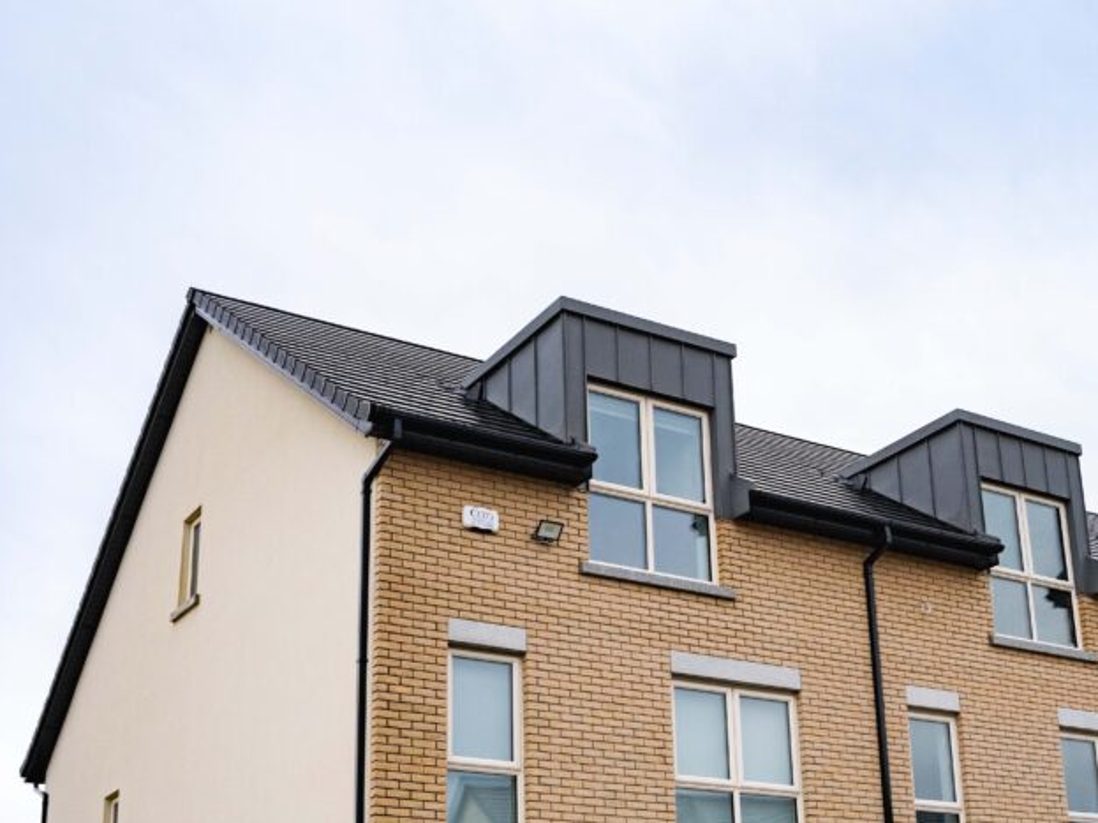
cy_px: 572
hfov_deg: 38.0
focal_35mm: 50
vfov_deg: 28.9
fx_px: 1584
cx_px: 689
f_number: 2.8
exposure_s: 1/2500
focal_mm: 31.6
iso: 800
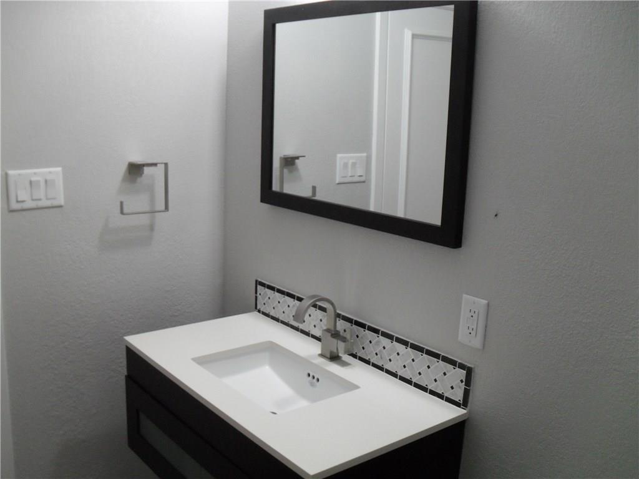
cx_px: 320
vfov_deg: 40.7
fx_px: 646
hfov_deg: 52.6
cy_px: 240
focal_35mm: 35
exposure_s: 1/30
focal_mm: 6.2
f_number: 2.8
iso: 200
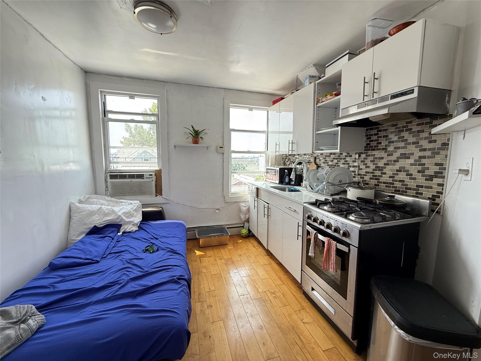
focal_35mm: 14
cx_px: 240
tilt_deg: -6.7
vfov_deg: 85.7
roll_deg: -0.3
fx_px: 195
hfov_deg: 102.1
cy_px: 180
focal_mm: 2.22
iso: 80
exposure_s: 1/99
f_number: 2.2
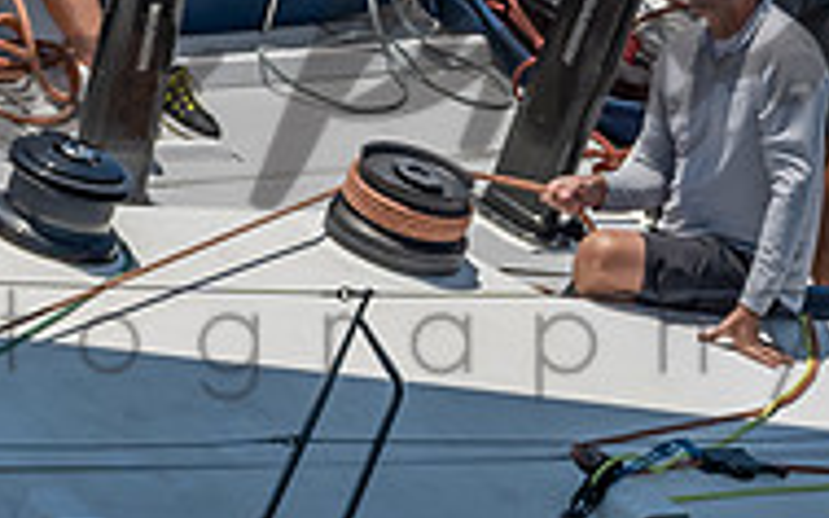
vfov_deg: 0.8
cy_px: -742
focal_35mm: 1634
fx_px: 36906
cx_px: 503
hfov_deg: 1.3
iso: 320
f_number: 5.6
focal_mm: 220
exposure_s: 1/2000
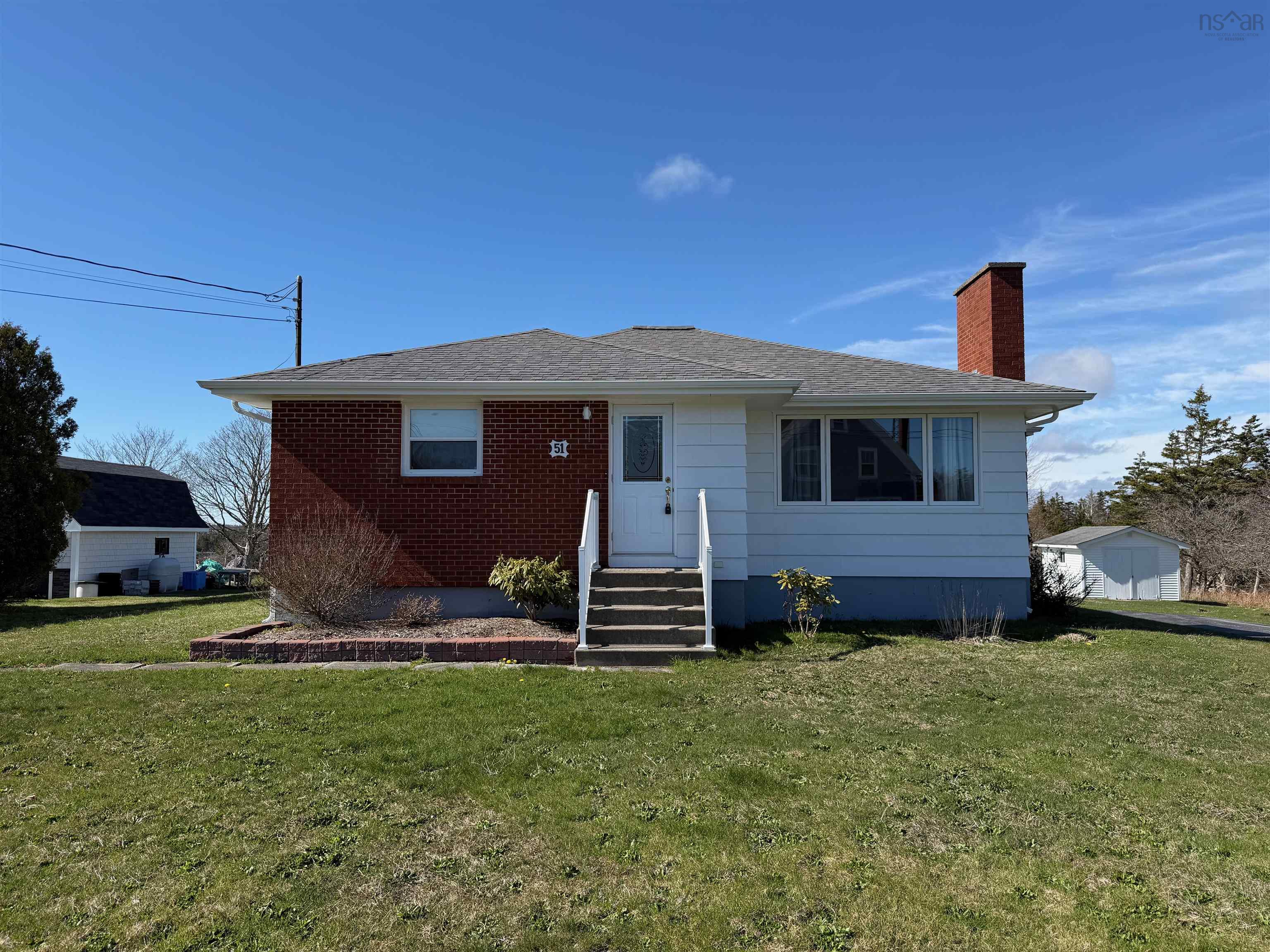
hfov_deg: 71.6
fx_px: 881
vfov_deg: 56.8
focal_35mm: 24
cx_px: 635
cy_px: 476
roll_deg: +0.3
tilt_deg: +3.1
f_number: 1.78
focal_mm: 6.76
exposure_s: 1/3759
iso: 80
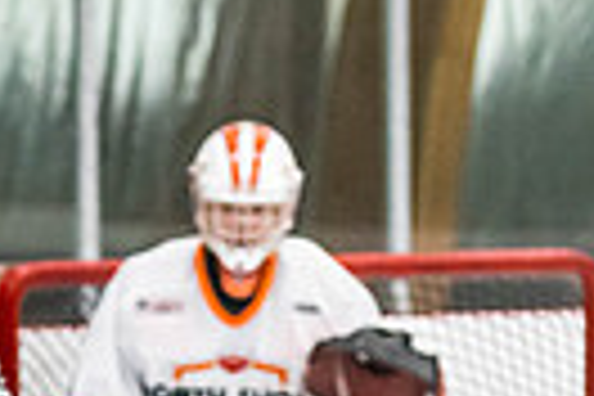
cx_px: -420
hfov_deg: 4.1
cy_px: 753
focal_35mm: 505
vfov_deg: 2.7
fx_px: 8332
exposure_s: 1/640
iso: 2000
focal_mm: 98
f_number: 2.8
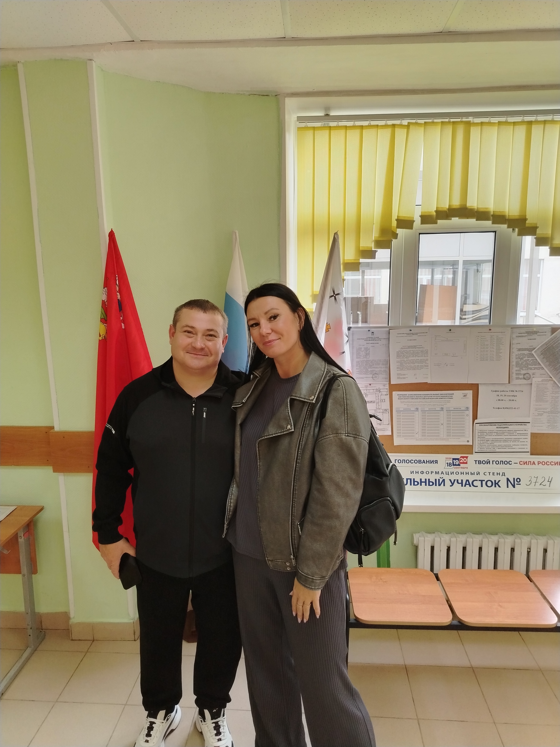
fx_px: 518
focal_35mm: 24
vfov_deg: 71.6
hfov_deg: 56.8
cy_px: 374
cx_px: 280
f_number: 1.75
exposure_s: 1/50
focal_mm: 5.25
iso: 281
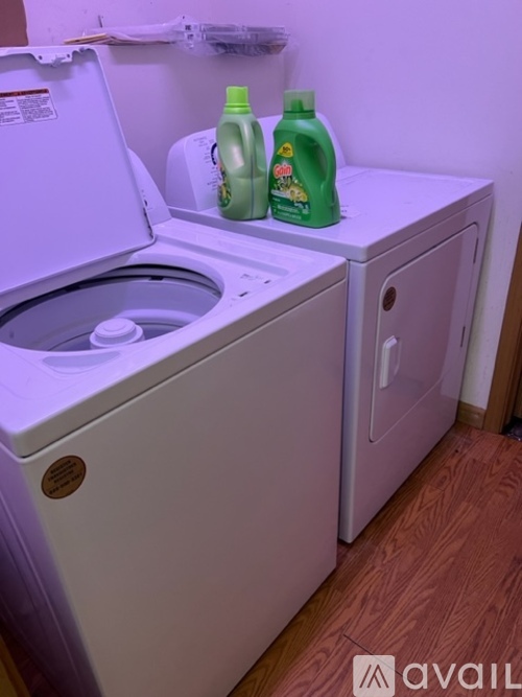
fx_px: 523
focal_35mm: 26
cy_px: 348
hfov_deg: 53.0
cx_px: 261
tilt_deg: -27.6
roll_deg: +3.1
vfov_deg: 67.3
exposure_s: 1/60
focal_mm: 5.7
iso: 200
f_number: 1.5
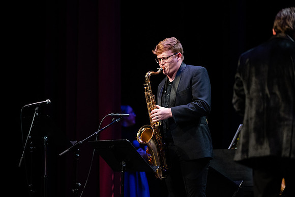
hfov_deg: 10.3
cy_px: 98
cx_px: 148
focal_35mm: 200
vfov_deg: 6.9
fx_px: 1638
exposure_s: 1/400
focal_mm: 200
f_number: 2.8
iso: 6400
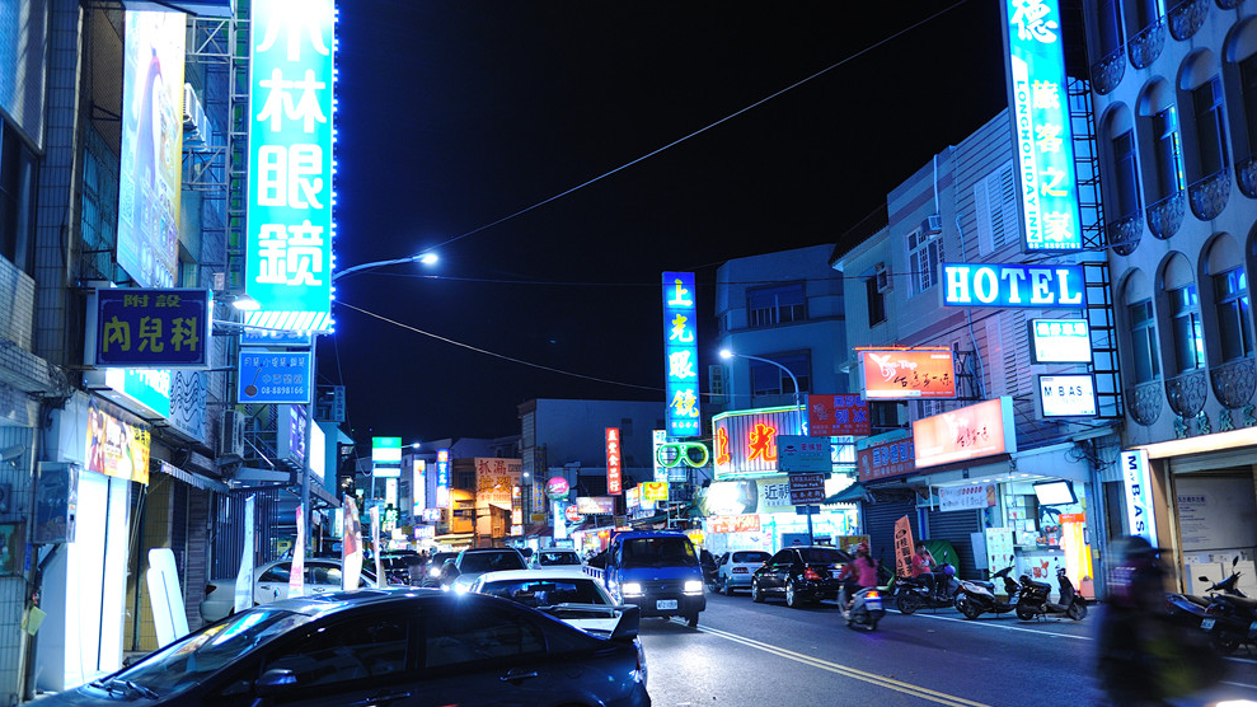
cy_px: 339
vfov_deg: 32.8
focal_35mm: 36
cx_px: 632
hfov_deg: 55.3
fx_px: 1200
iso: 640
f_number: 2.8
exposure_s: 1/30
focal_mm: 34
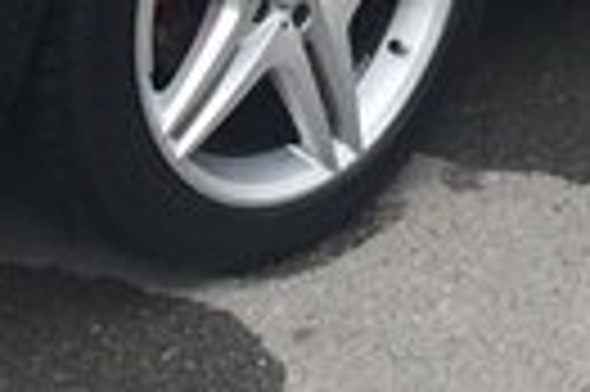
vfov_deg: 8.3
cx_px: 567
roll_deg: -2.4
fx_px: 2488
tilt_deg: -11.3
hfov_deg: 13.4
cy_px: -507
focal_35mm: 152
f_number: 2.2
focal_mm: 4.15
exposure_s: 1/100
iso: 25
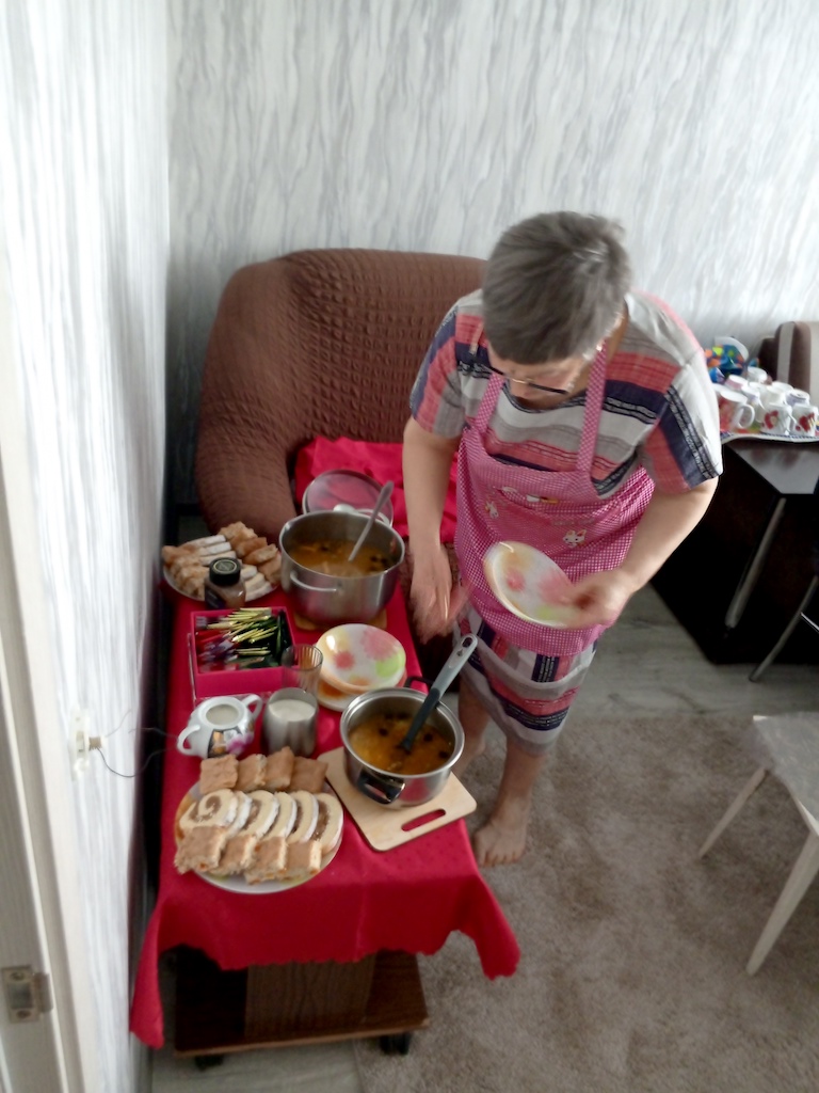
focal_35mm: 27
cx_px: 410
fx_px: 852
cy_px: 546
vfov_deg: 65.3
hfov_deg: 51.4
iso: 1731
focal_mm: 4.09
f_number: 1.6
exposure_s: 1/16.7
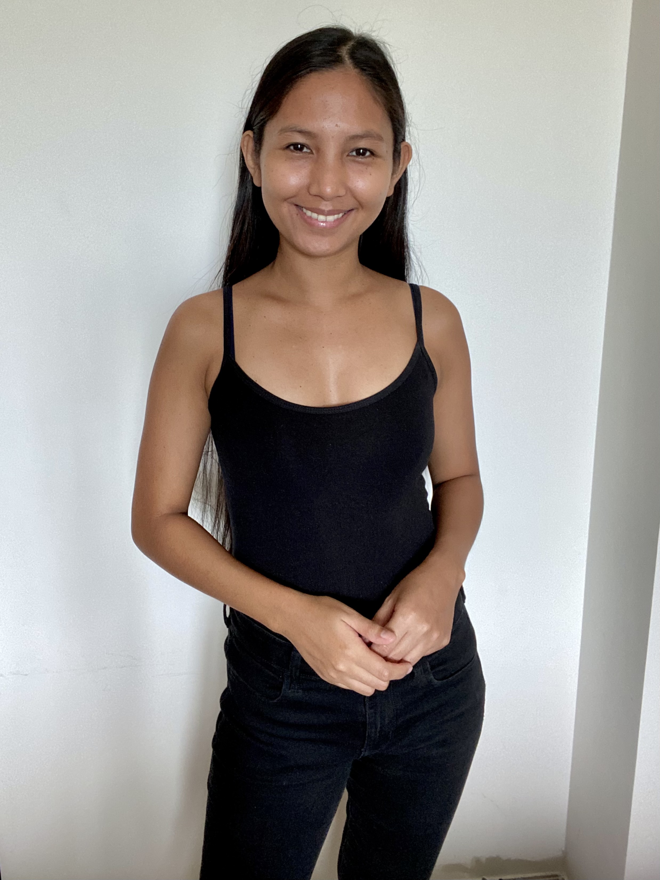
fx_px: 585
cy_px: 440
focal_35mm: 23
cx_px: 330
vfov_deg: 73.9
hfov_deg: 58.9
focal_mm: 2.71
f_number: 2.2
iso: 250
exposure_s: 1/50
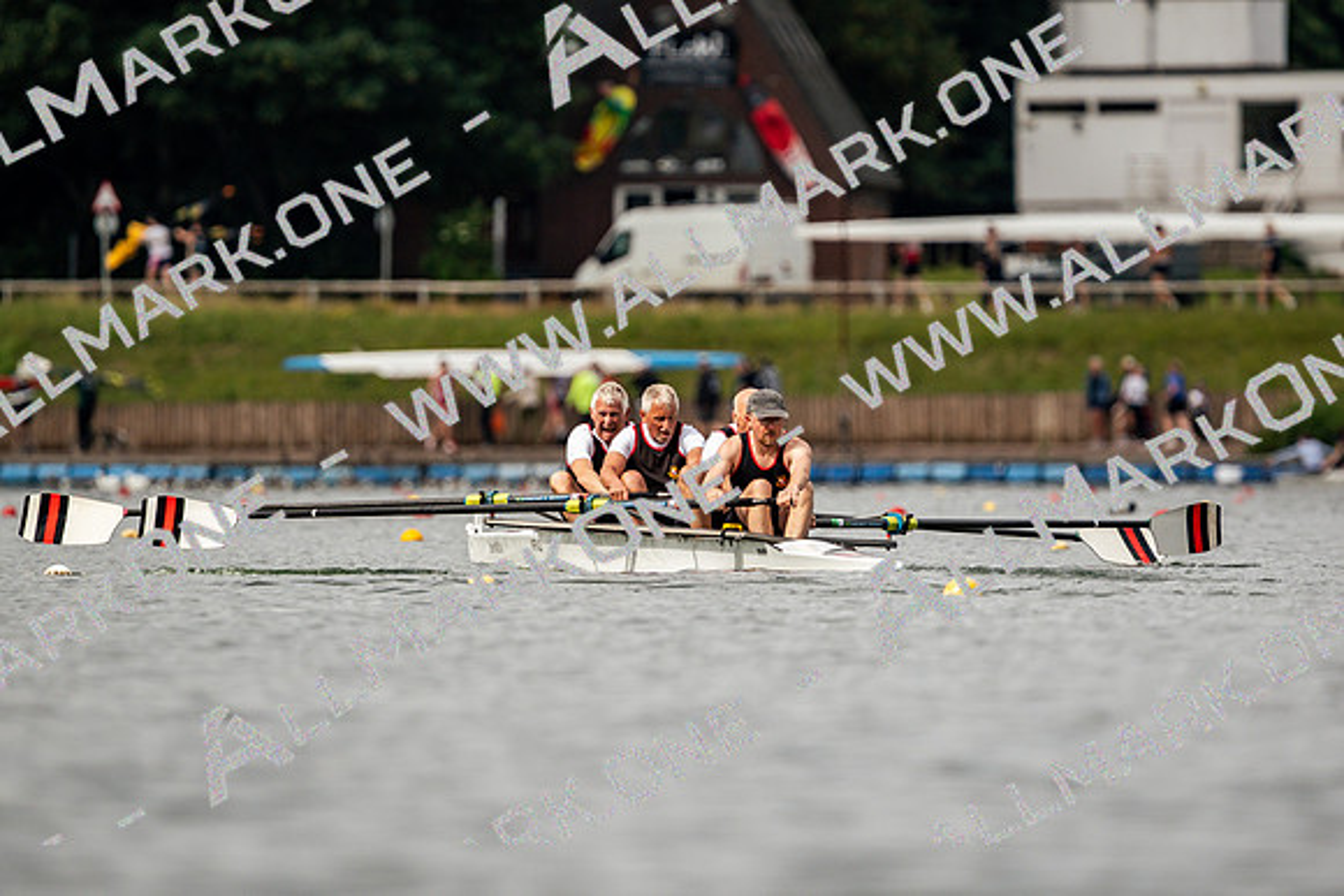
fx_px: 33606
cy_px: 448
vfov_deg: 1.5
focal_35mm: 900
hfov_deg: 2.3
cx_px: 672
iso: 250
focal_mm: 600
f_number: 6.3
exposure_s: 1/2000
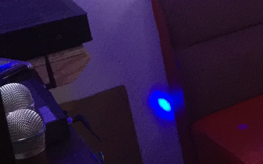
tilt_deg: -18.7
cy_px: -7
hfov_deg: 19.5
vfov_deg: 13.8
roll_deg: +4.7
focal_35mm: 93
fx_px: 666
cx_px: 393
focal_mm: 4.15
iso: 160
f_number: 2.2
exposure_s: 1/4
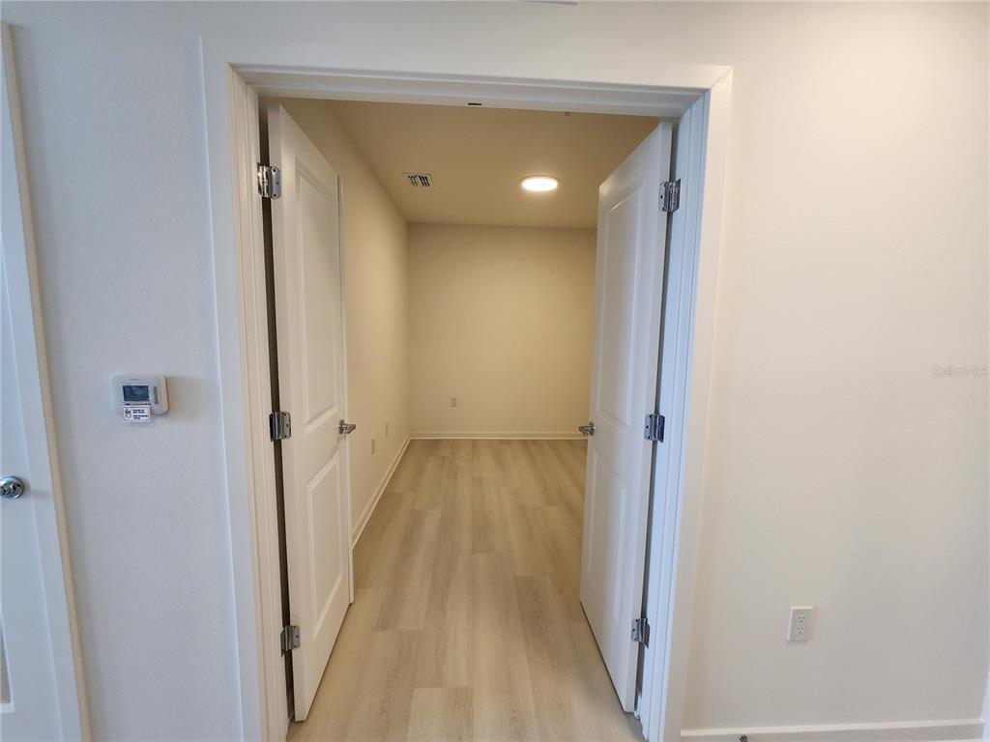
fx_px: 372
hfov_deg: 106.2
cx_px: 495
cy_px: 371
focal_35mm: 13
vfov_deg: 89.9
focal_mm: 2.2
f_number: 2.2
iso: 125
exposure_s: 1/60
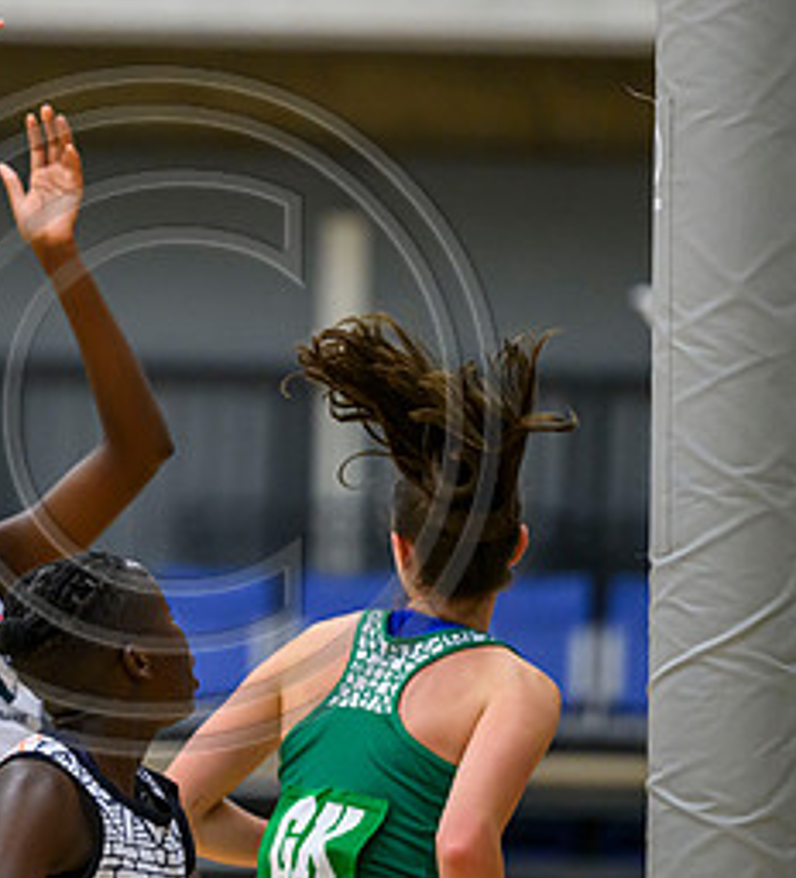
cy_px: 408
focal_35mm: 470
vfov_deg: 3.9
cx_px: -127
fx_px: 12876
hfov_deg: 3.5
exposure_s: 1/1000
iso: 4000
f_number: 3.2
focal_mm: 200
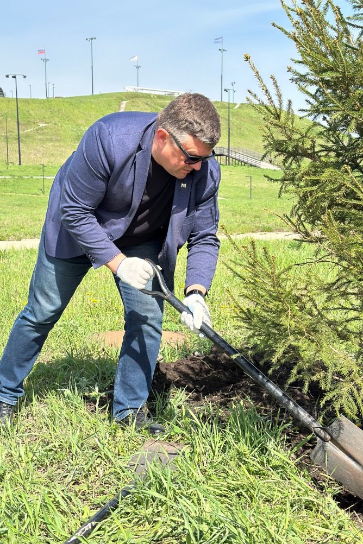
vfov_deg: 38.9
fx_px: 771
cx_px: 165
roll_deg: +0.4
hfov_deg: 26.5
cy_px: 275
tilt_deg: -7.1
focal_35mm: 51
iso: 80
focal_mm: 6.86
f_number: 1.78
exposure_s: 1/3876
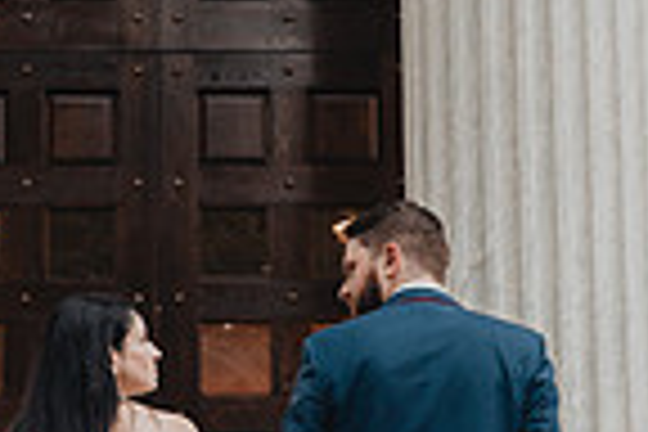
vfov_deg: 8.5
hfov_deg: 12.7
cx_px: 186
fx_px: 2916
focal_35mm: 162
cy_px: 341
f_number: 3.5
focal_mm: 38
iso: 400
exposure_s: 1/160
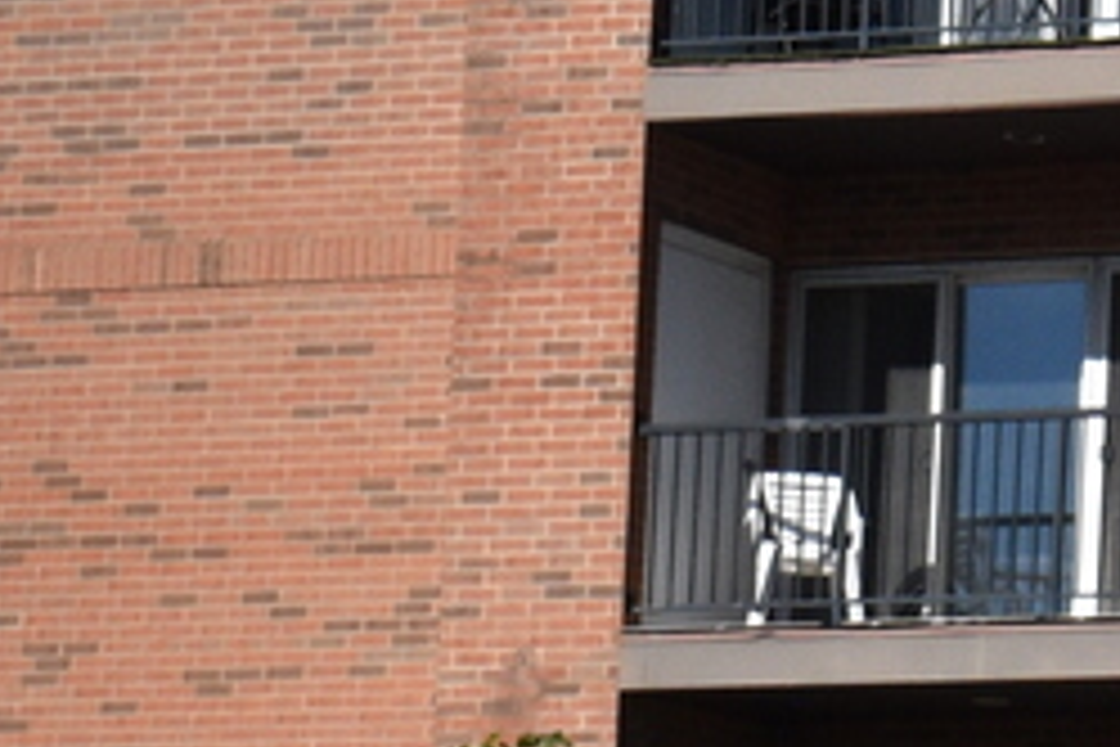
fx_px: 6066
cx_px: 2946
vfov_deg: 6.9
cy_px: 1107
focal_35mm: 195
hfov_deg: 9.2
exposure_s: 1/4000
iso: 450
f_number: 4.5
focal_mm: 20
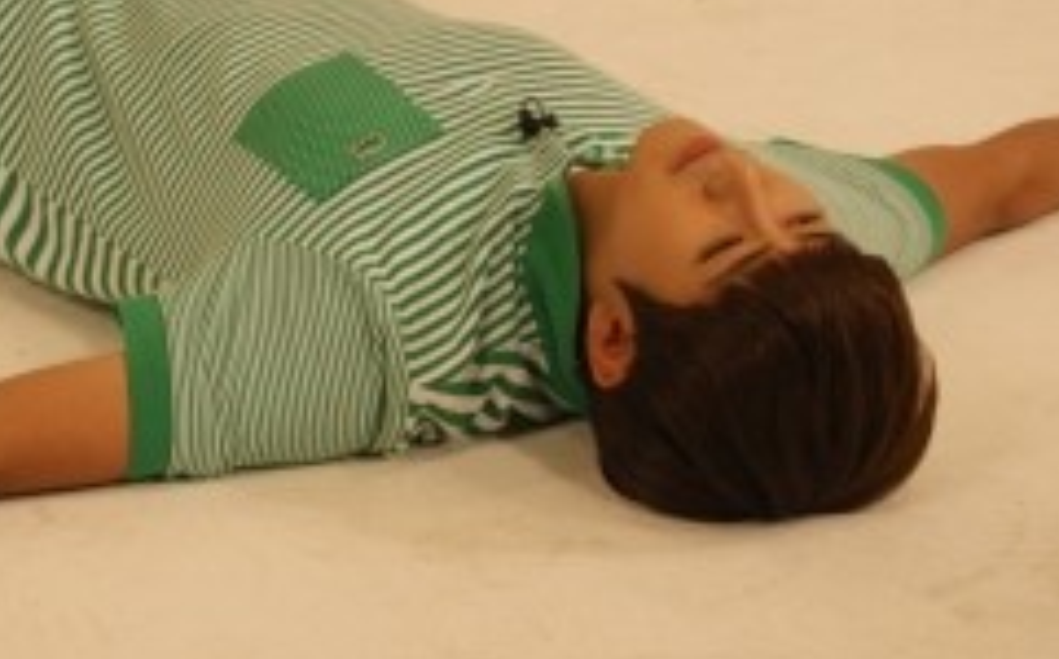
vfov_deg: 6.8
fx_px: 5540
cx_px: 193
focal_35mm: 192
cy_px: 75
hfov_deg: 10.9
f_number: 4
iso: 800
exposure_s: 1/200
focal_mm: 55
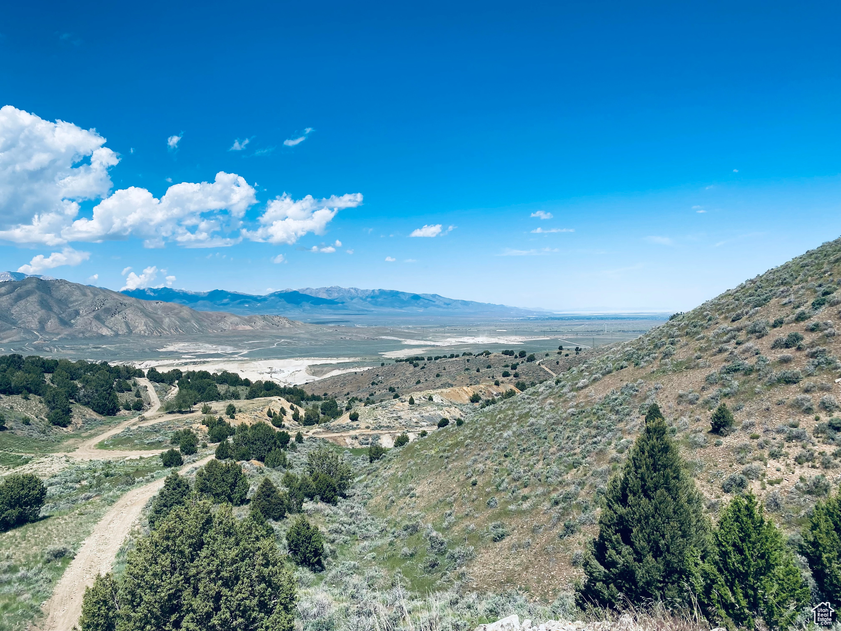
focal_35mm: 26
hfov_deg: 67.3
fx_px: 632
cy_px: 316
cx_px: 420
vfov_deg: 53.1
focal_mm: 4.25
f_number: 1.8
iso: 32
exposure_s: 1/3984
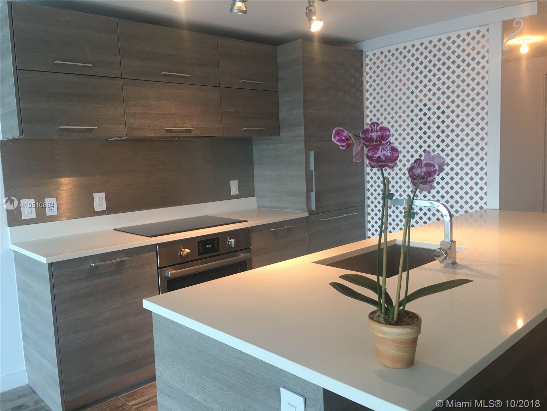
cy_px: 206
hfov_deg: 61.7
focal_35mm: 29
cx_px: 274
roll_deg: +1.0
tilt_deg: -5.7
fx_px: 458
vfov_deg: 48.2
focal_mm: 4.15
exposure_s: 1/15
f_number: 2.2
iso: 25
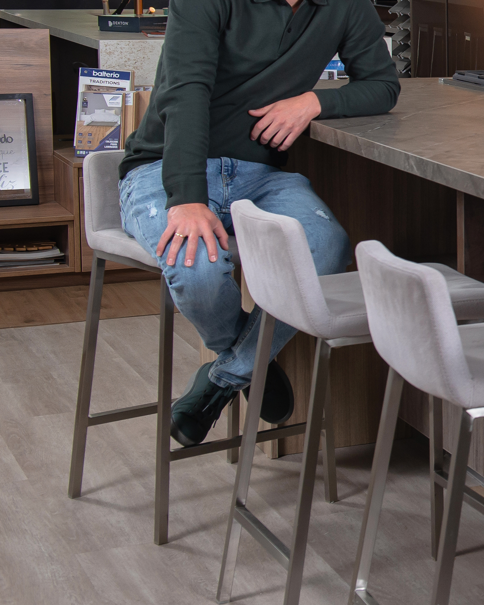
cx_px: 829
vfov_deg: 19.6
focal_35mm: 97
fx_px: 1737
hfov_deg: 14.3
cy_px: 157
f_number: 5.6
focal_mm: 36
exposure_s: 1/100
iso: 400
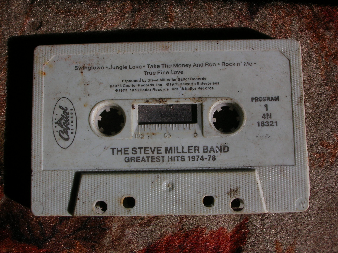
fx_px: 449
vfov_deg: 31.5
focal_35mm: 46
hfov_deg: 41.3
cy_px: 126
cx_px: 169
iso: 50
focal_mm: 7.7
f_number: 5.4
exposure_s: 1/133
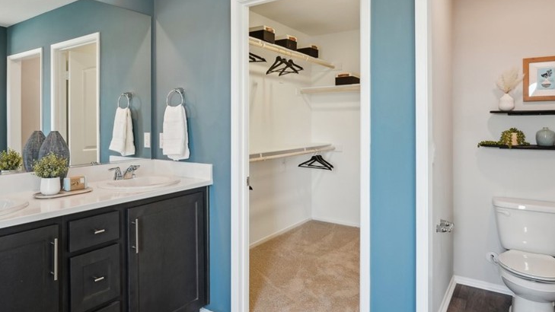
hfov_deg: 73.7
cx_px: 242
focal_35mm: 25
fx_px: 368
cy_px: 123
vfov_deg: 45.7
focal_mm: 17
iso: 400
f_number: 8
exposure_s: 1/15
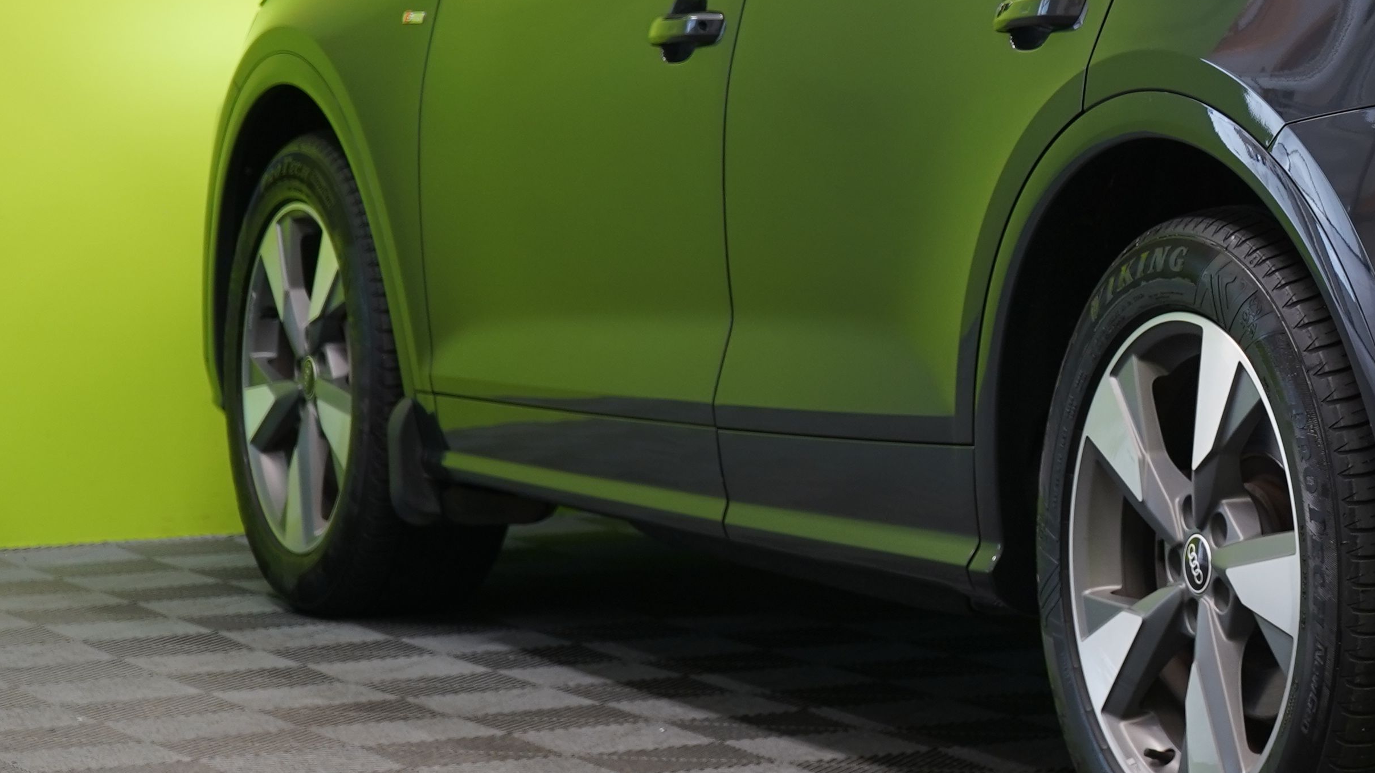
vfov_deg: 8.7
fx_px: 5032
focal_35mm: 138
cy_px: 22
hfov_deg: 15.1
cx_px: 1552
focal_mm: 53
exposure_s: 1/25
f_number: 5
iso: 400
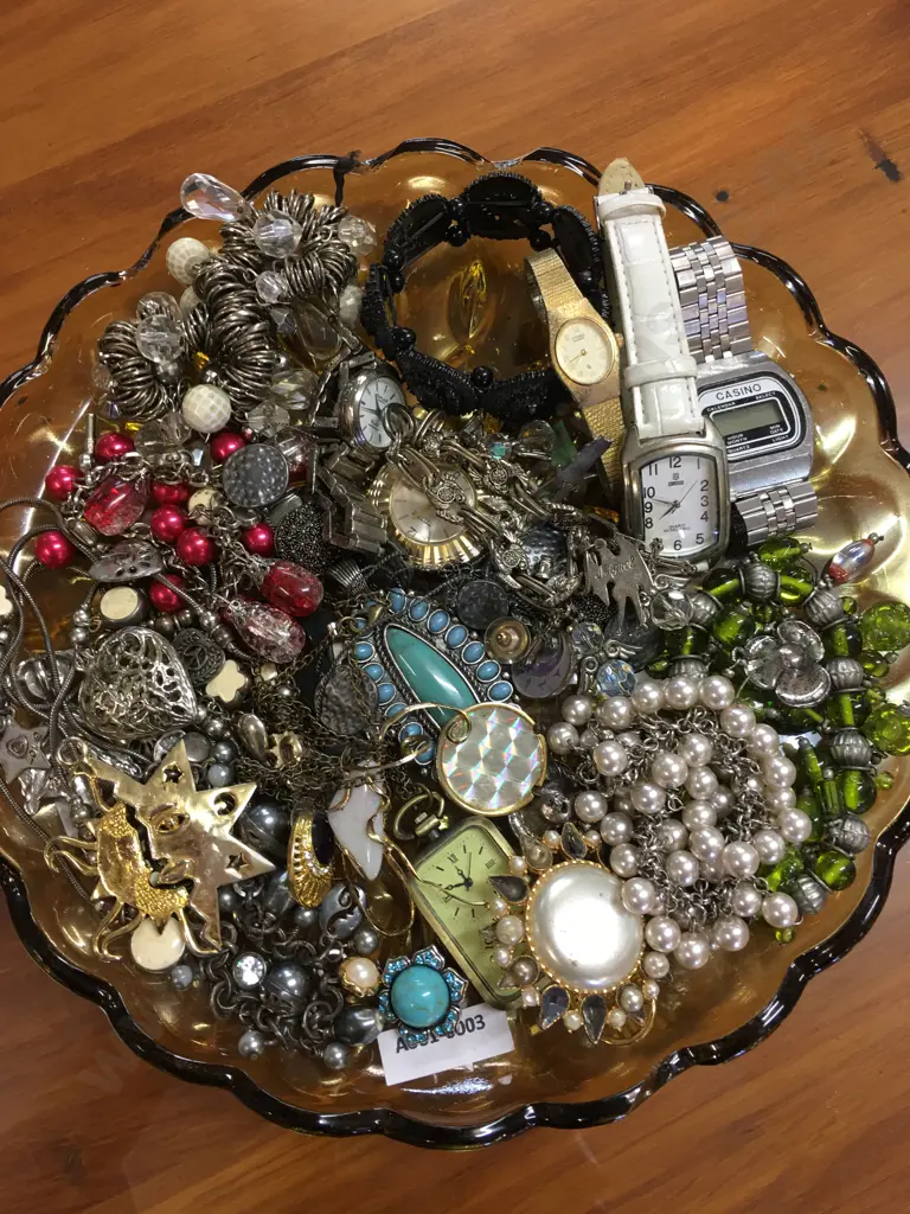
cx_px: 455
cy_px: 607
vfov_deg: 61.7
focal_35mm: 29
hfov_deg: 48.2
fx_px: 1016
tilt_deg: -76.7
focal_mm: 4.15
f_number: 2.2
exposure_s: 1/17
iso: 32
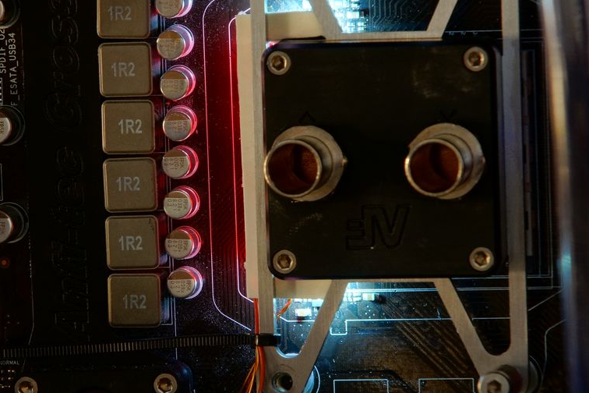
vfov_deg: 3.9
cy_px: 207
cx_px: 179
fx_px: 5840
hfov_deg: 5.8
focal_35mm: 357
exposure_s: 8
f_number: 11
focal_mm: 150
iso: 800
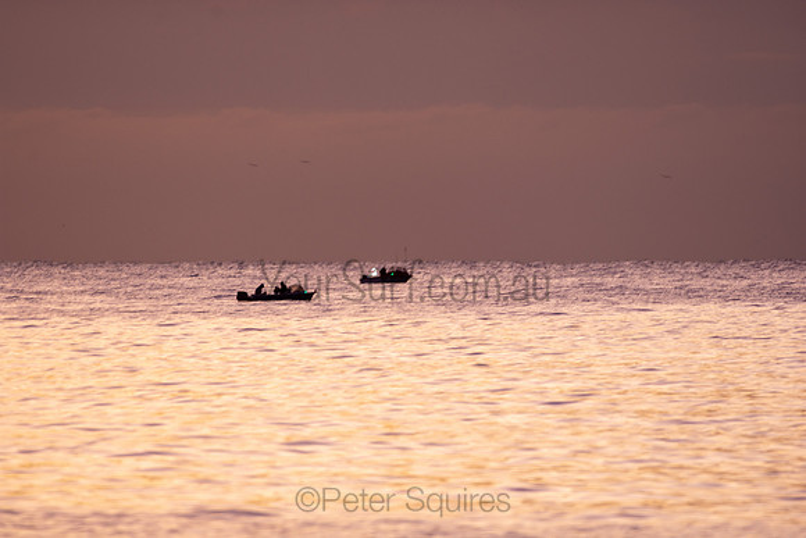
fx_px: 16795
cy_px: 269
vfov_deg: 1.8
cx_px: 403
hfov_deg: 2.7
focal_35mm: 750
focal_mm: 500
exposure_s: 1/6
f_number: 6.3
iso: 100
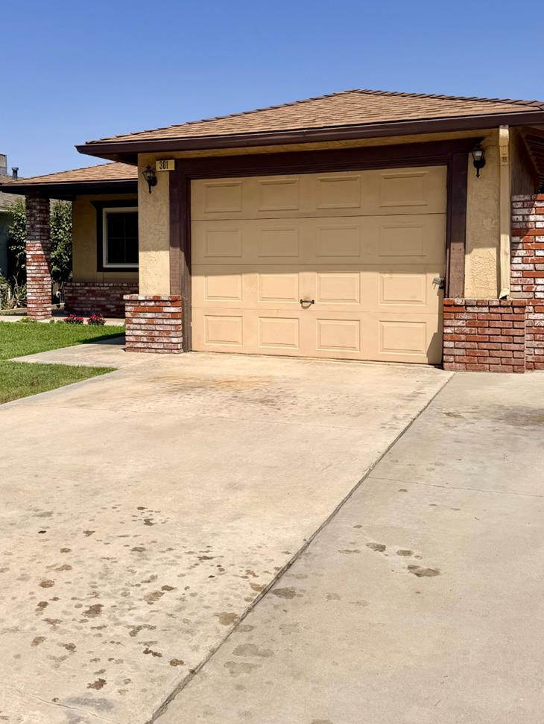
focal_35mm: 37
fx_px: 775
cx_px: 222
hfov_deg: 38.6
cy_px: 292
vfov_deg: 49.8
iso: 80
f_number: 1.78
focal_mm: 6.76
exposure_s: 1/10309
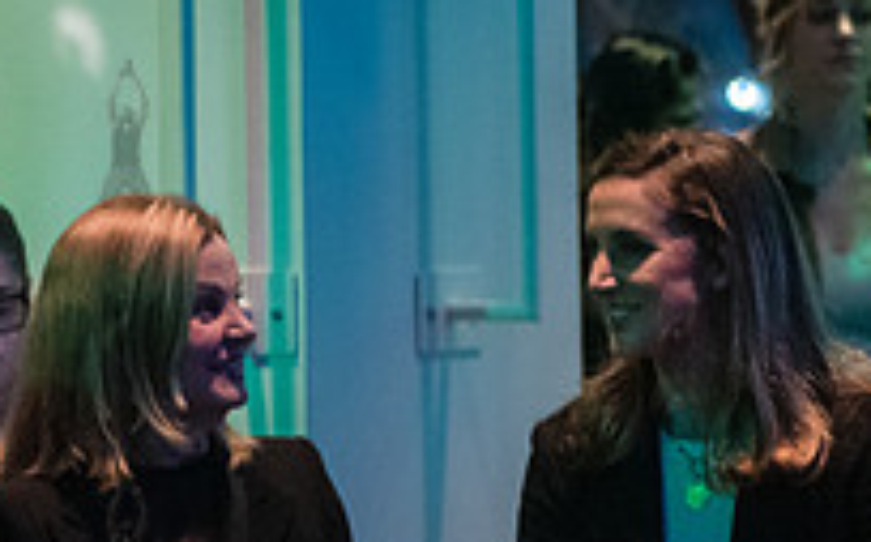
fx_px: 5501
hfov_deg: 9.0
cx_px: 124
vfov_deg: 5.6
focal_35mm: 232
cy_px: 544
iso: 8000
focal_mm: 80
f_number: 3.2
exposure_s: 1/125
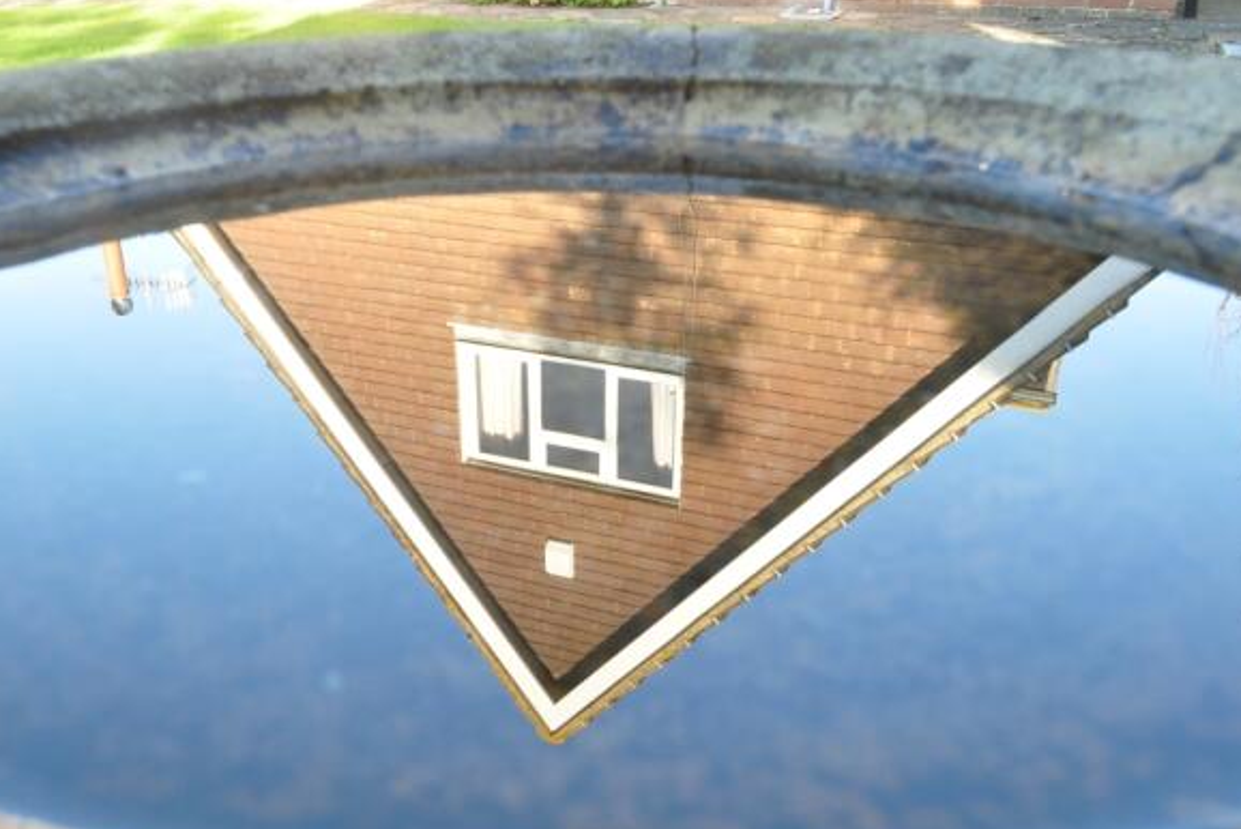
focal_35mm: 34
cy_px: 423
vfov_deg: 38.9
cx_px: 550
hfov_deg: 55.6
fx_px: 1173
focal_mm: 20
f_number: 10
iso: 200
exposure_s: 1/13
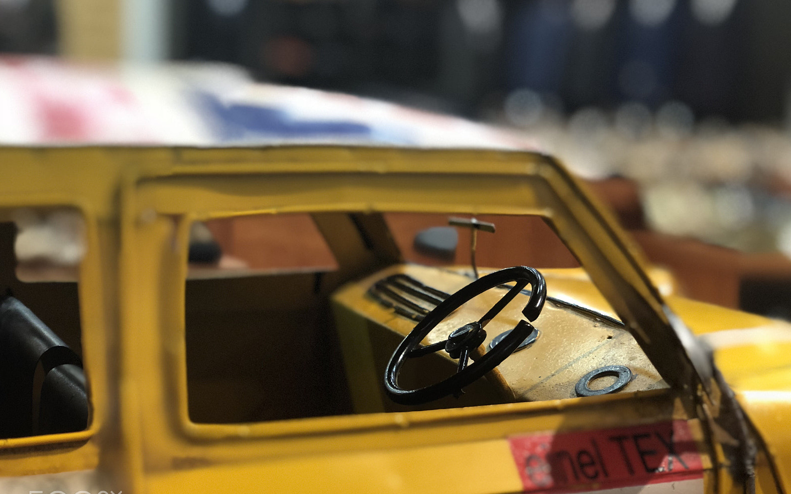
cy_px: 267
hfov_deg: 36.3
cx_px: 399
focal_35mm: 56
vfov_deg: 23.1
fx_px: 1207
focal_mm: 6
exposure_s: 1/50
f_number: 2.4
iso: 200
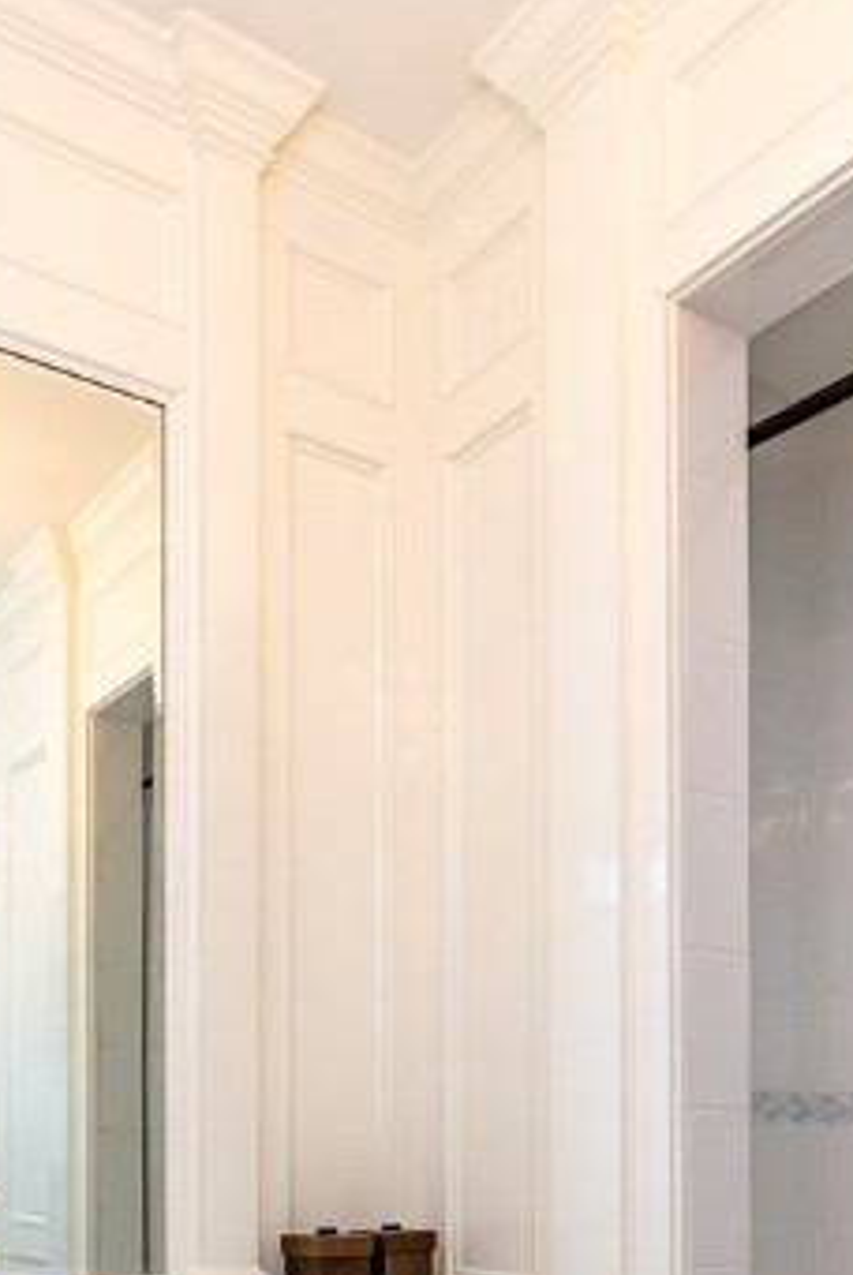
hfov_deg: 36.7
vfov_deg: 47.6
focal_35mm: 36
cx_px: 307
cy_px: 1152
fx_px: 1277
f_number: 6.3
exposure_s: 1/50
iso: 320
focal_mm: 16
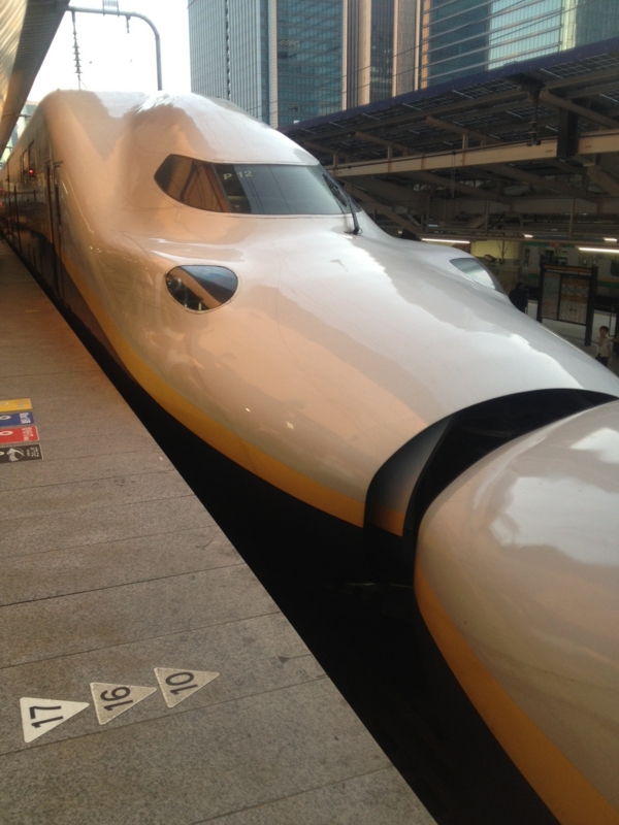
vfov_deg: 52.6
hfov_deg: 40.7
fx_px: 834
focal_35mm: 35
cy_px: 412
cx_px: 310
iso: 80
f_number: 2.4
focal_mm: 4.28
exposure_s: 1/120
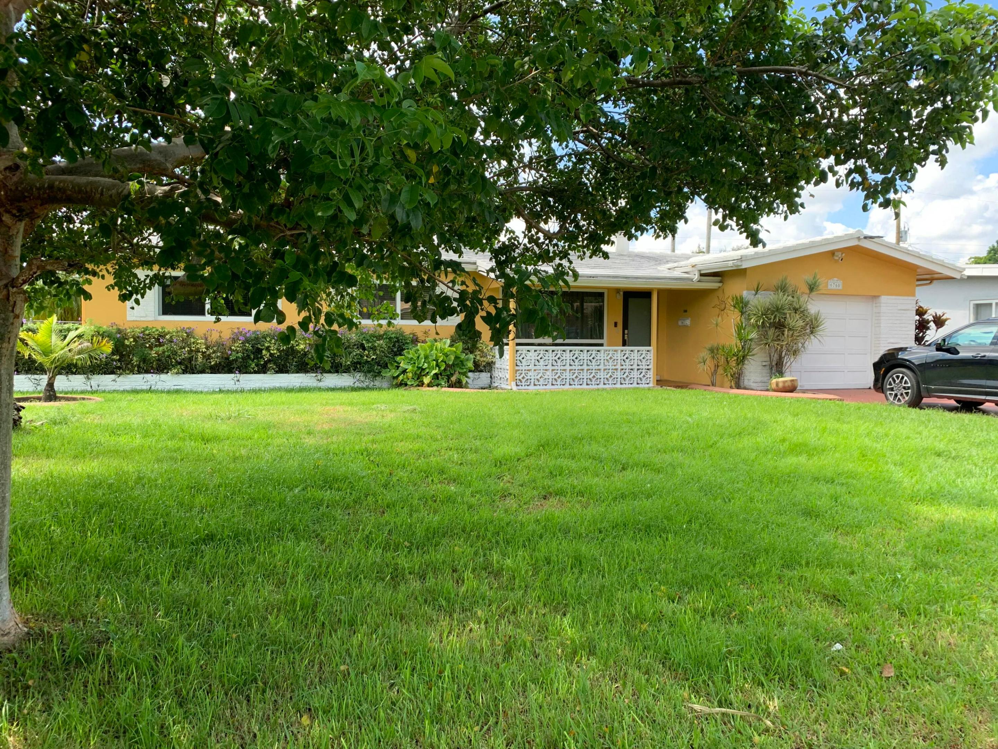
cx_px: 499
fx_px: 750
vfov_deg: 53.1
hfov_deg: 67.3
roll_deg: -2.9
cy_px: 374
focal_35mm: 26
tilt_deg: +0.5
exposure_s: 1/314
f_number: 1.8
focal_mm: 4.25
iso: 25
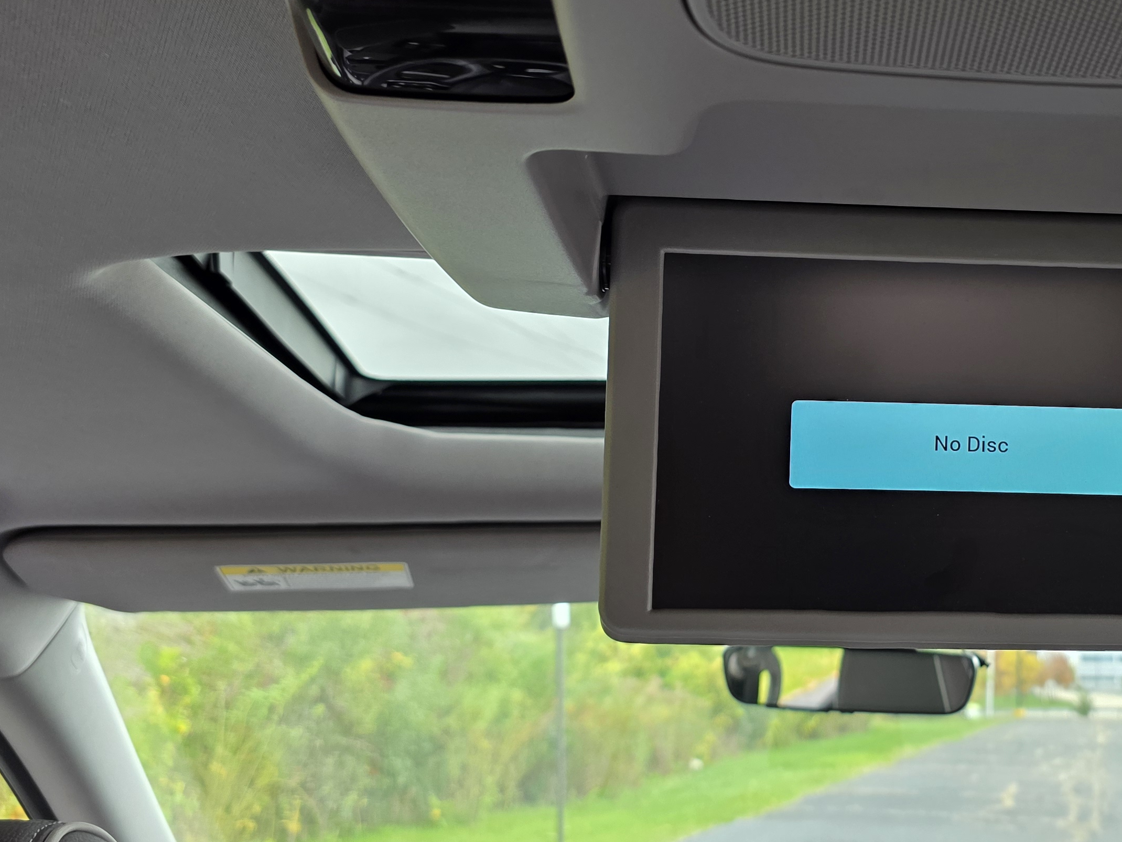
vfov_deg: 33.6
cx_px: 911
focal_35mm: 43
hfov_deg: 41.8
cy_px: 371
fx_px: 1394
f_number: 1.7
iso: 100
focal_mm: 6.3
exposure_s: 1/180
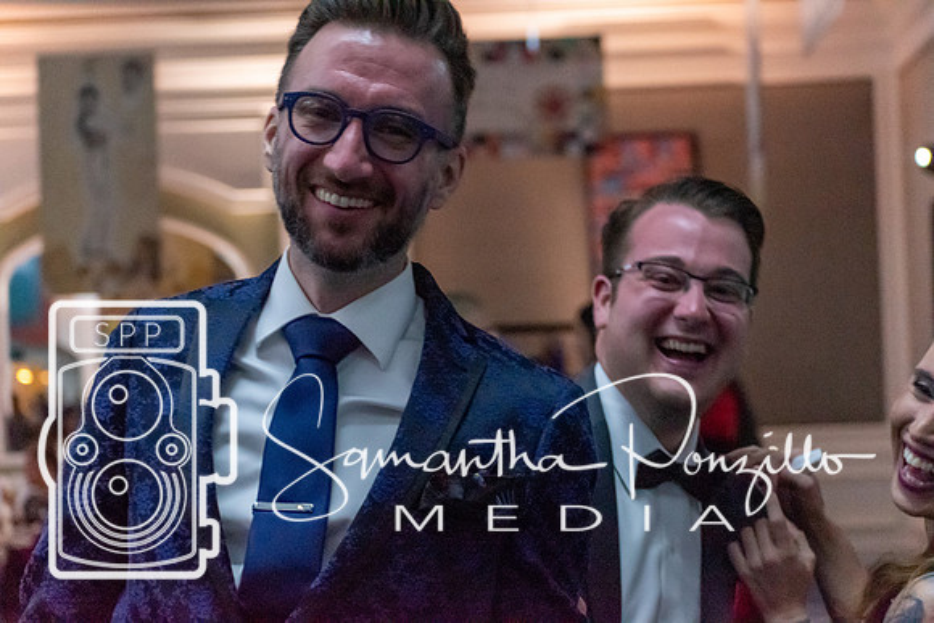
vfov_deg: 13.0
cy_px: 312
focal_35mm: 105
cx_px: 467
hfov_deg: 19.5
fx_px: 2725
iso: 12800
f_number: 4.5
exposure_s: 1/100
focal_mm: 70
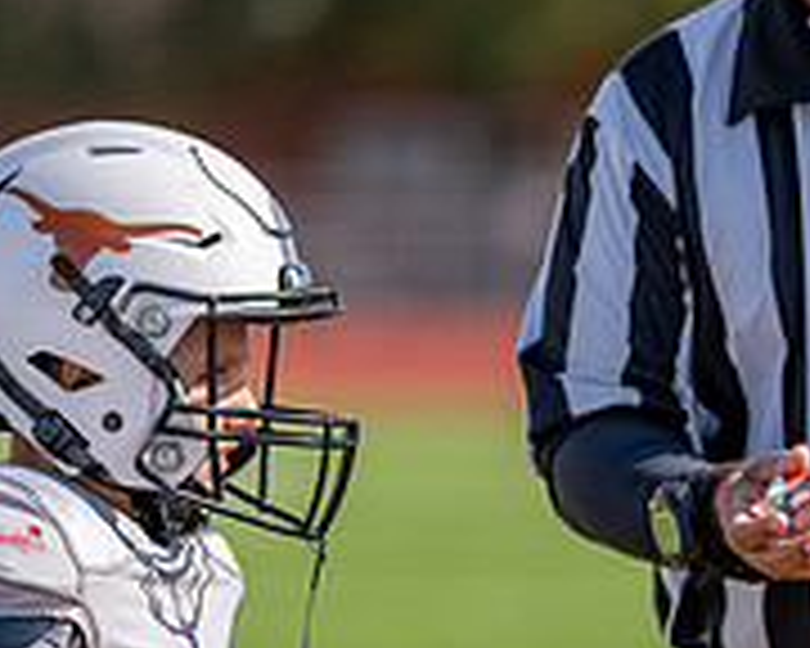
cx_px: 716
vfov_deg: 3.5
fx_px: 10500
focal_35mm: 438
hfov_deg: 4.4
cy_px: 477
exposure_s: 1/4000
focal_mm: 135
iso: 100
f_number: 1.8
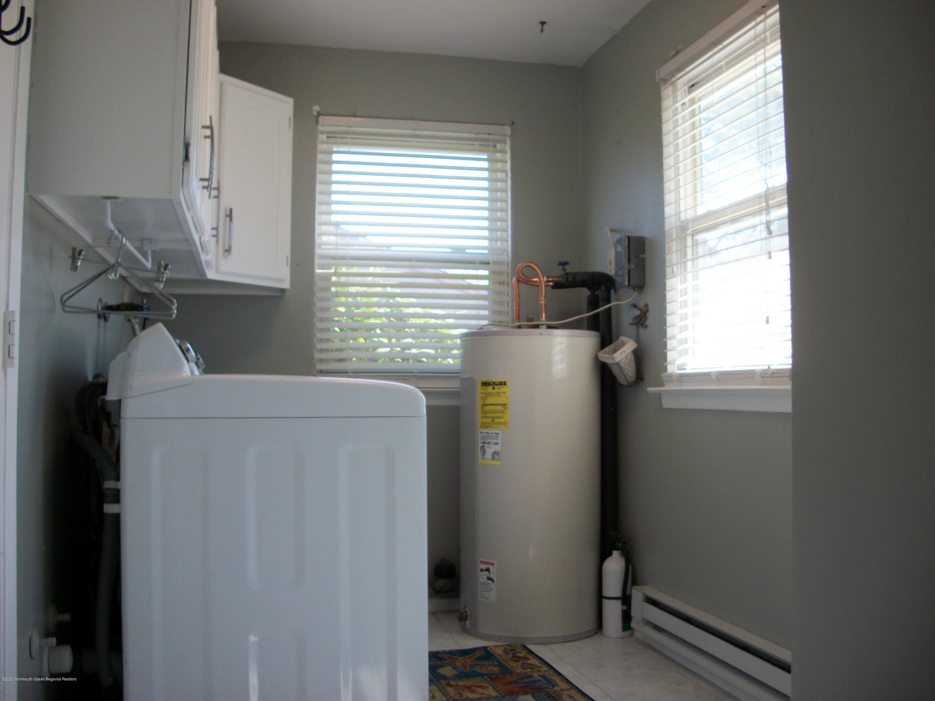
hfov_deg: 52.6
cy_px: 350
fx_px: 945
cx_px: 468
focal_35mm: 35
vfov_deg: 40.7
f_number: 3.1
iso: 80
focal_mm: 6.3
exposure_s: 1/100
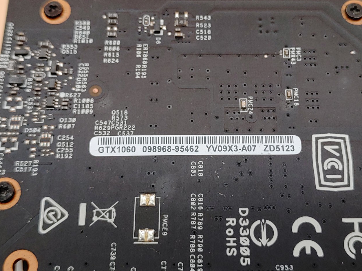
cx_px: 196
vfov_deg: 27.5
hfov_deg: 36.2
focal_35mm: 53
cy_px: 126
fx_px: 554
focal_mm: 4.36
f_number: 1.8
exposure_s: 1/100
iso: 50
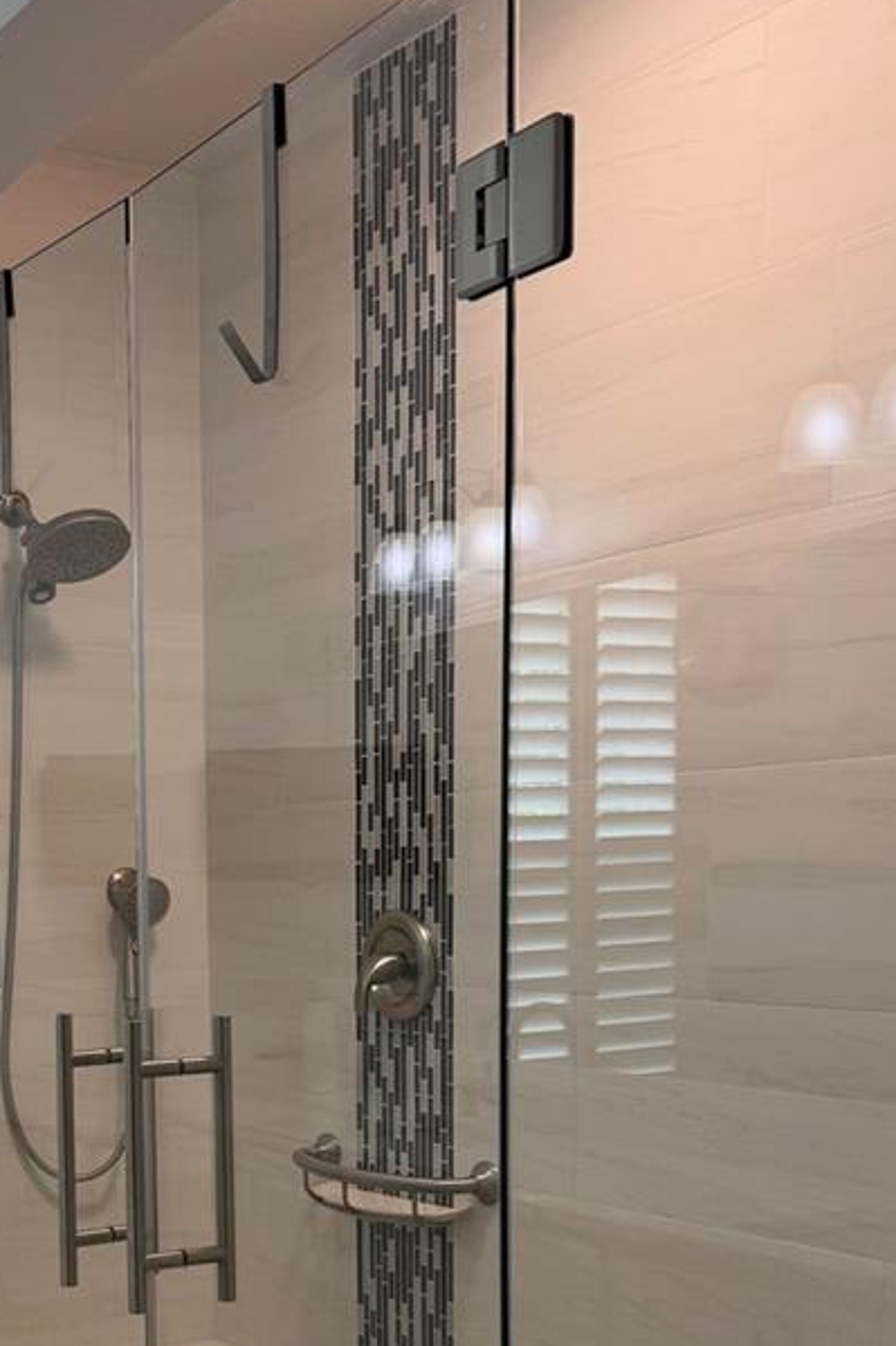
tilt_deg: -6.2
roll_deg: +1.5
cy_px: 1065
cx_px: 61
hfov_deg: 26.0
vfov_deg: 38.2
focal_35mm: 50
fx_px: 1868
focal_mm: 6.76
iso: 125
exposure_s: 1/121
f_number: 1.78
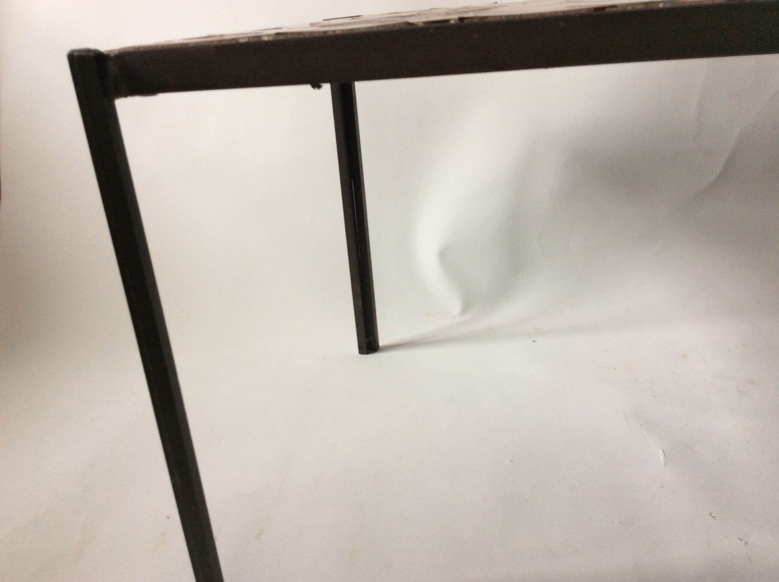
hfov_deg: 56.9
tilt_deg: -22.7
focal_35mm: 32
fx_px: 719
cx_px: 390
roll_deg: +6.6
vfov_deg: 44.1
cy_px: 291
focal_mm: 3.3
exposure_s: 1/25
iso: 40
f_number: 2.4
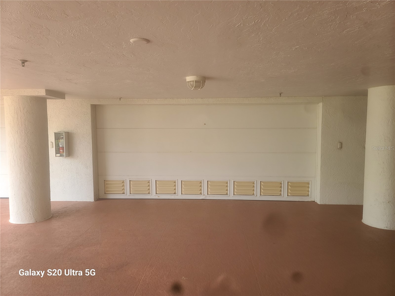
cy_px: 148
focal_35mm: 25
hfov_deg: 69.4
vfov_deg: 54.9
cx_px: 198
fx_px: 285
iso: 50
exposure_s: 1/120
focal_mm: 7
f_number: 1.8
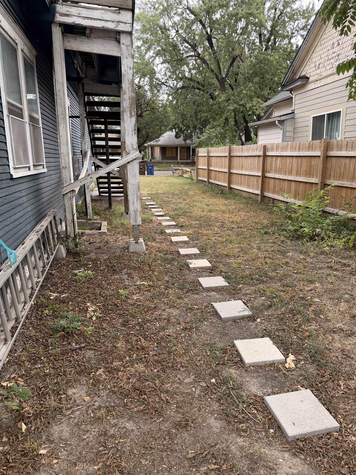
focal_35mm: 24
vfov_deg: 71.6
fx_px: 329
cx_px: 178
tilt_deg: -12.8
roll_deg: +1.2
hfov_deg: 56.8
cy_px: 238
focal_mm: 6.76
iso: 100
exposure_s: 1/303
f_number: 1.78
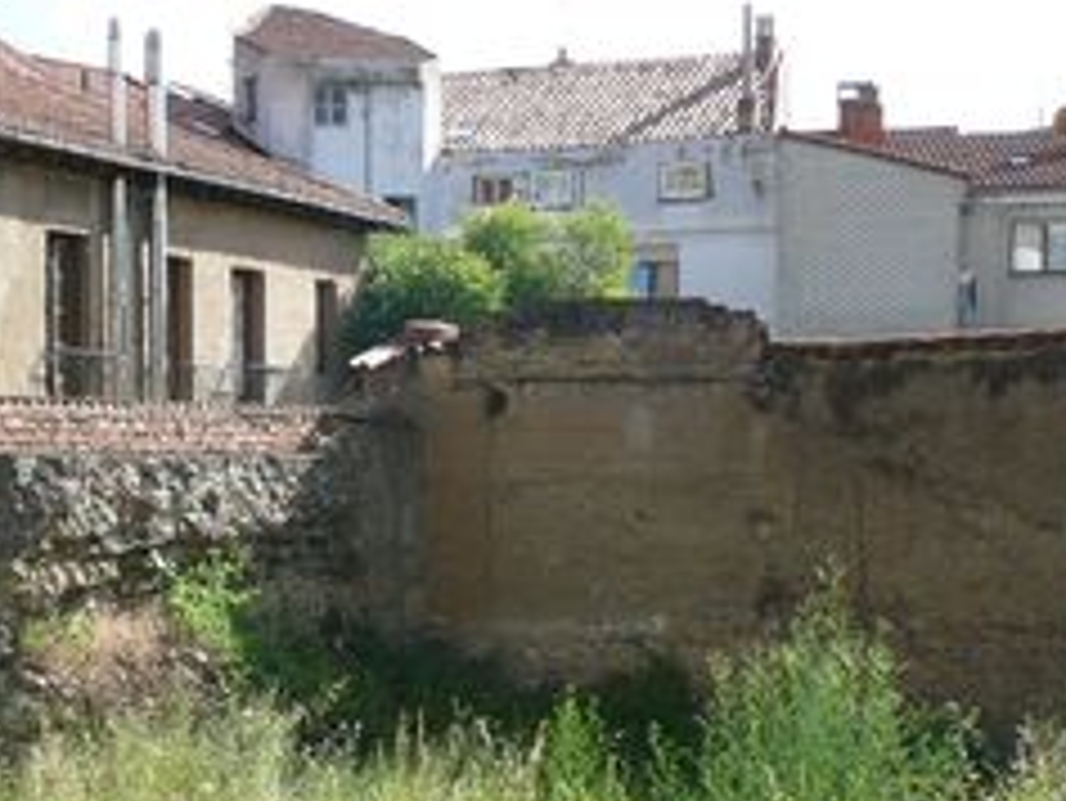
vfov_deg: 14.8
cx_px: -148
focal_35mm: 96
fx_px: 2958
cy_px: 1026
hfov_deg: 19.4
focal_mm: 7.4
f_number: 5.6
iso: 100
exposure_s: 1/200
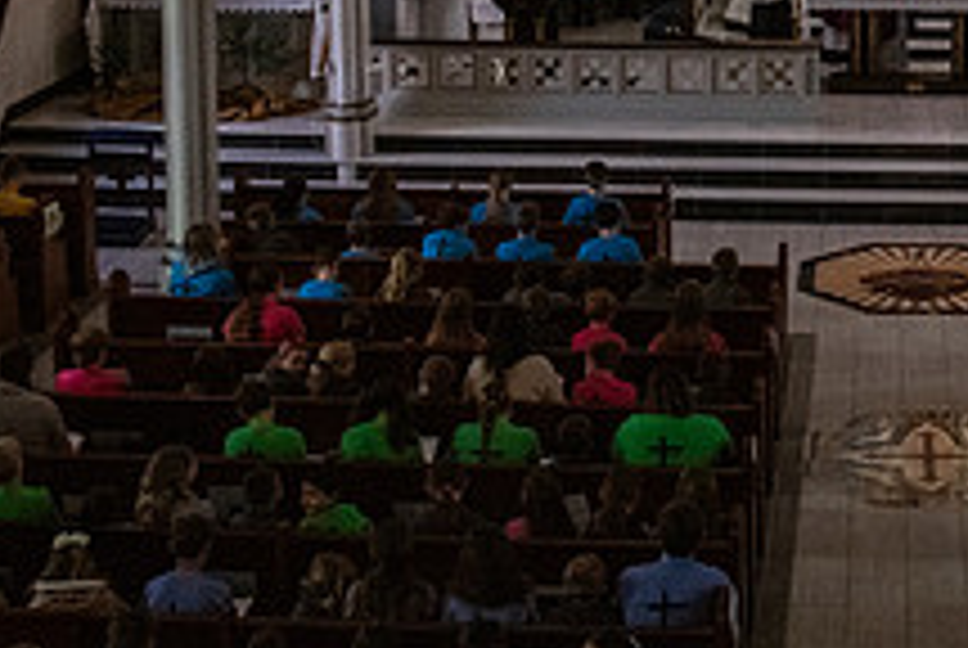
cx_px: 891
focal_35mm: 78
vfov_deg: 16.6
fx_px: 2100
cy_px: -200
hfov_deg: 25.1
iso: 4000
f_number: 14
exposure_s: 1/80
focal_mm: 28
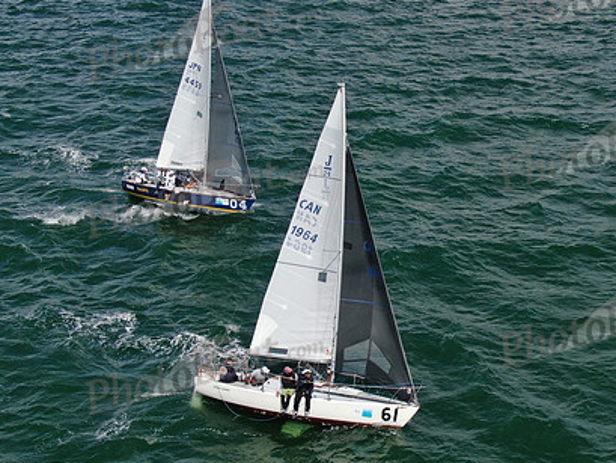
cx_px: 413
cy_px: 259
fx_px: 1210
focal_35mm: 68
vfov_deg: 21.6
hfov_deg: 28.4
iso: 100
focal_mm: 8.6
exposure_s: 1/1250
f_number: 3.8
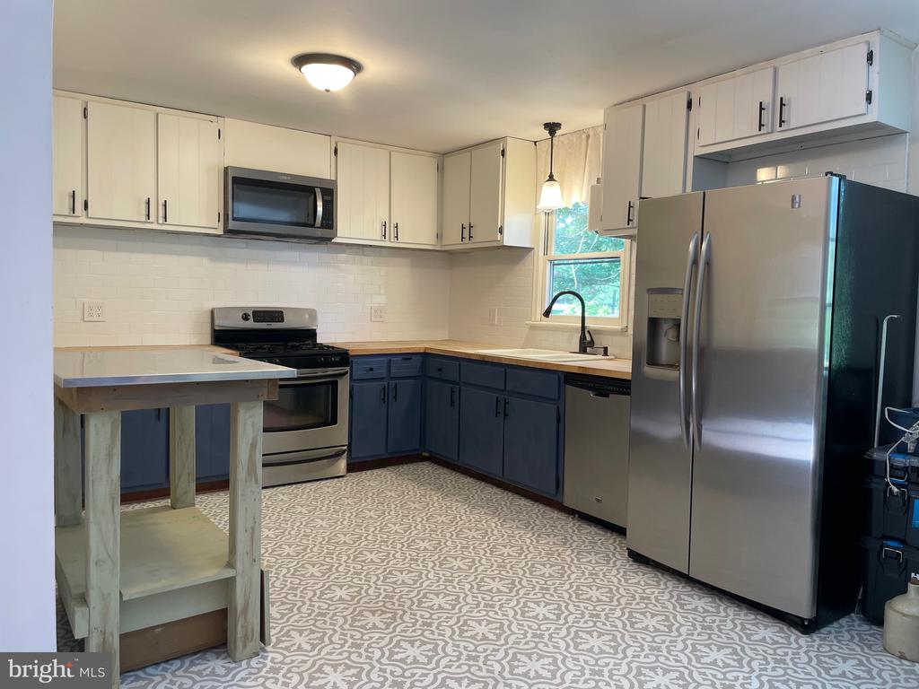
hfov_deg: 67.3
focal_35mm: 26
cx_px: 460
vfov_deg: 53.1
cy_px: 344
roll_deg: -1.5
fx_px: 690
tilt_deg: -3.5
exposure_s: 1/60
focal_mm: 4.2
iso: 80
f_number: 1.6
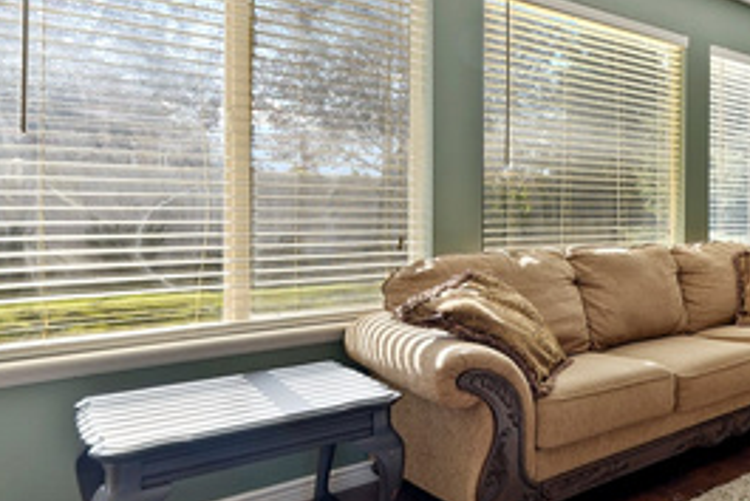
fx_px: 604
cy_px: 214
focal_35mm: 29
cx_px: 821
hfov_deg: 47.0
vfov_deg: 44.9
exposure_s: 1/2.5
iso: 100
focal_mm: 12
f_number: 8
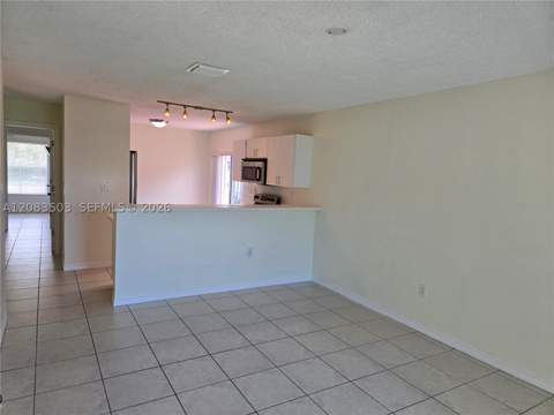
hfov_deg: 73.9
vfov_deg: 58.9
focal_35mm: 23
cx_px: 277
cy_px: 208
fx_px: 368
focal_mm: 5.4
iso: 50
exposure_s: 1/120
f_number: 1.8
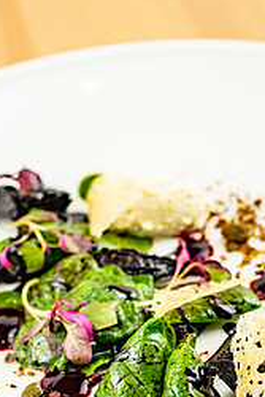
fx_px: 992
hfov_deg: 15.2
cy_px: 275
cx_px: 178
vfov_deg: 22.5
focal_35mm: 90
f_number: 5.6
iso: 400
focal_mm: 50
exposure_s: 1/400
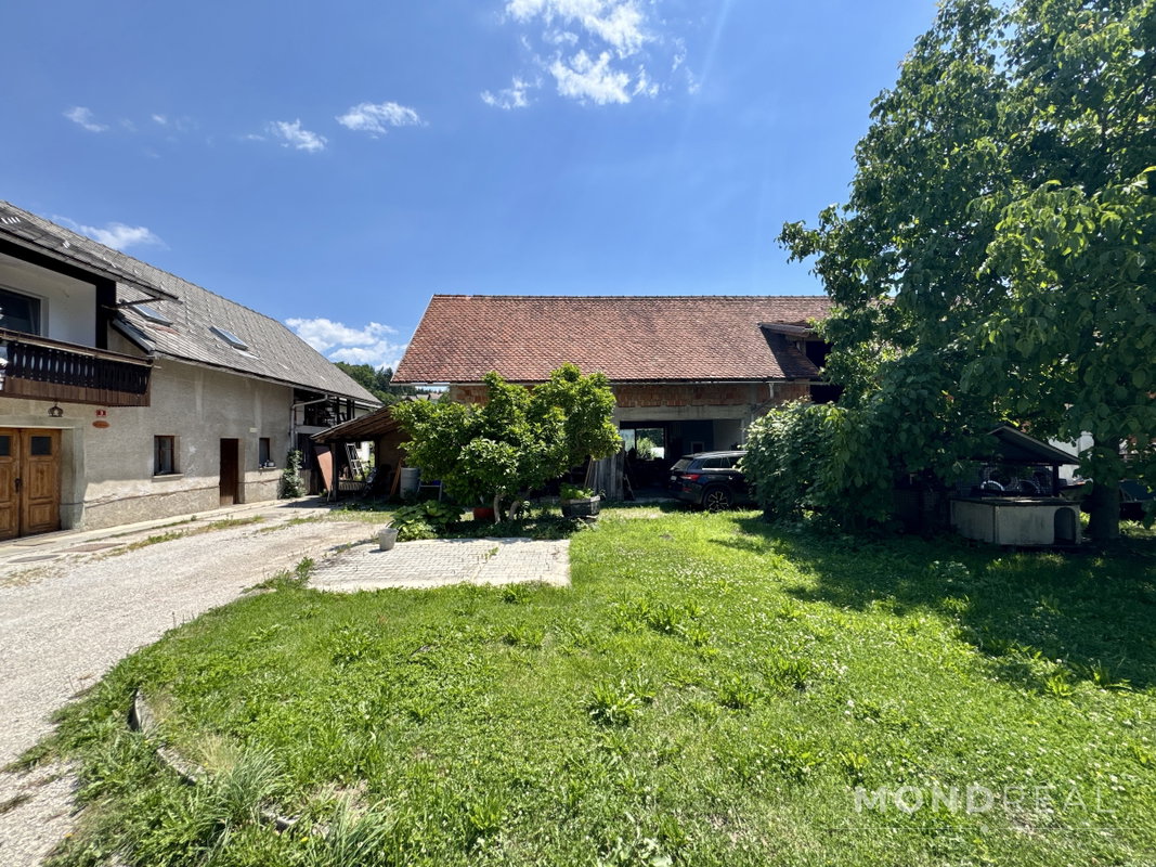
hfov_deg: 102.1
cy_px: 434
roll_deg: +1.6
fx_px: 467
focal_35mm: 14
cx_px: 578
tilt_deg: +2.9
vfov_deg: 85.7
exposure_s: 1/1477
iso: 50
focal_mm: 2.22
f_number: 2.2
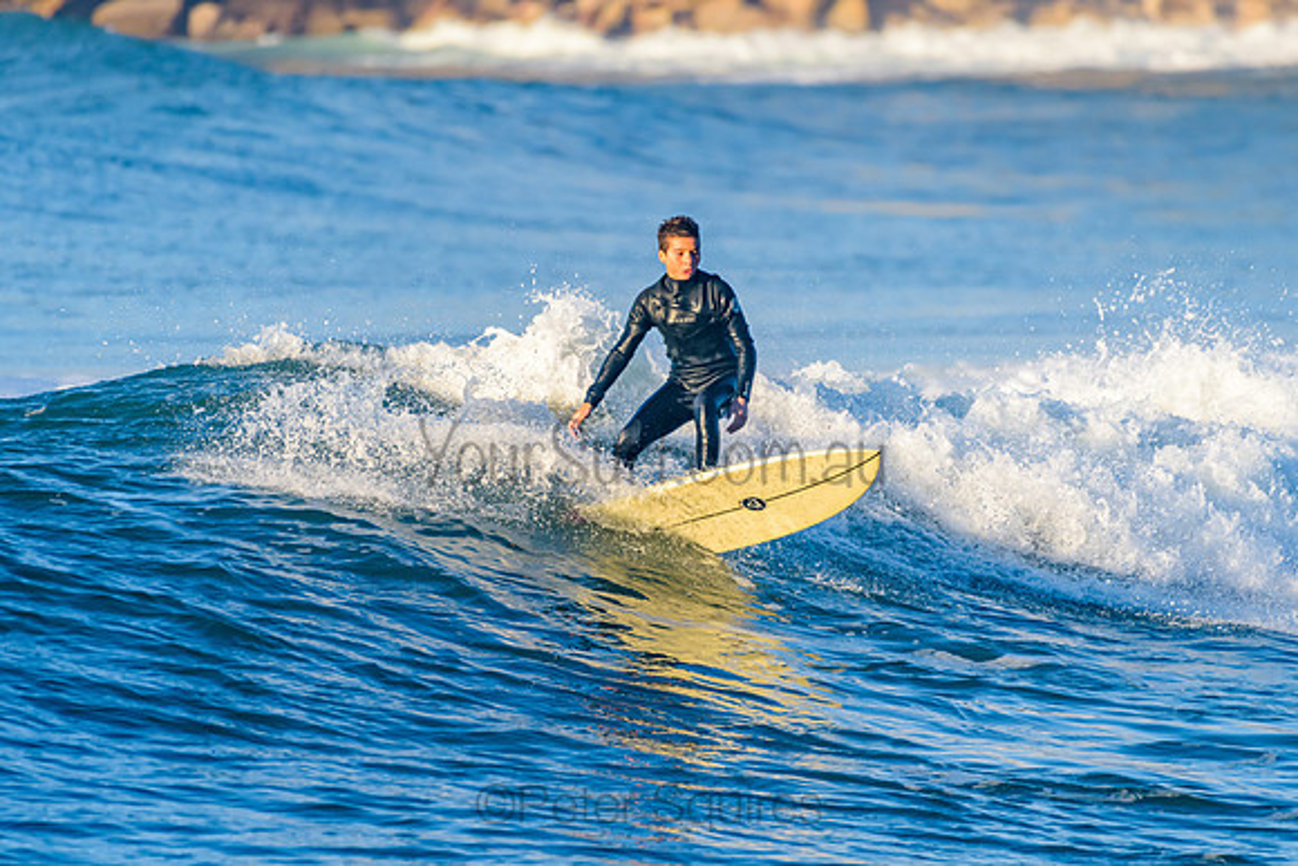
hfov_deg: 3.4
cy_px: 433
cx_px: 649
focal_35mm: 608
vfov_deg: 2.3
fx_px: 21927
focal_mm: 500
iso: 400
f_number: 5.6
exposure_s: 1/2000
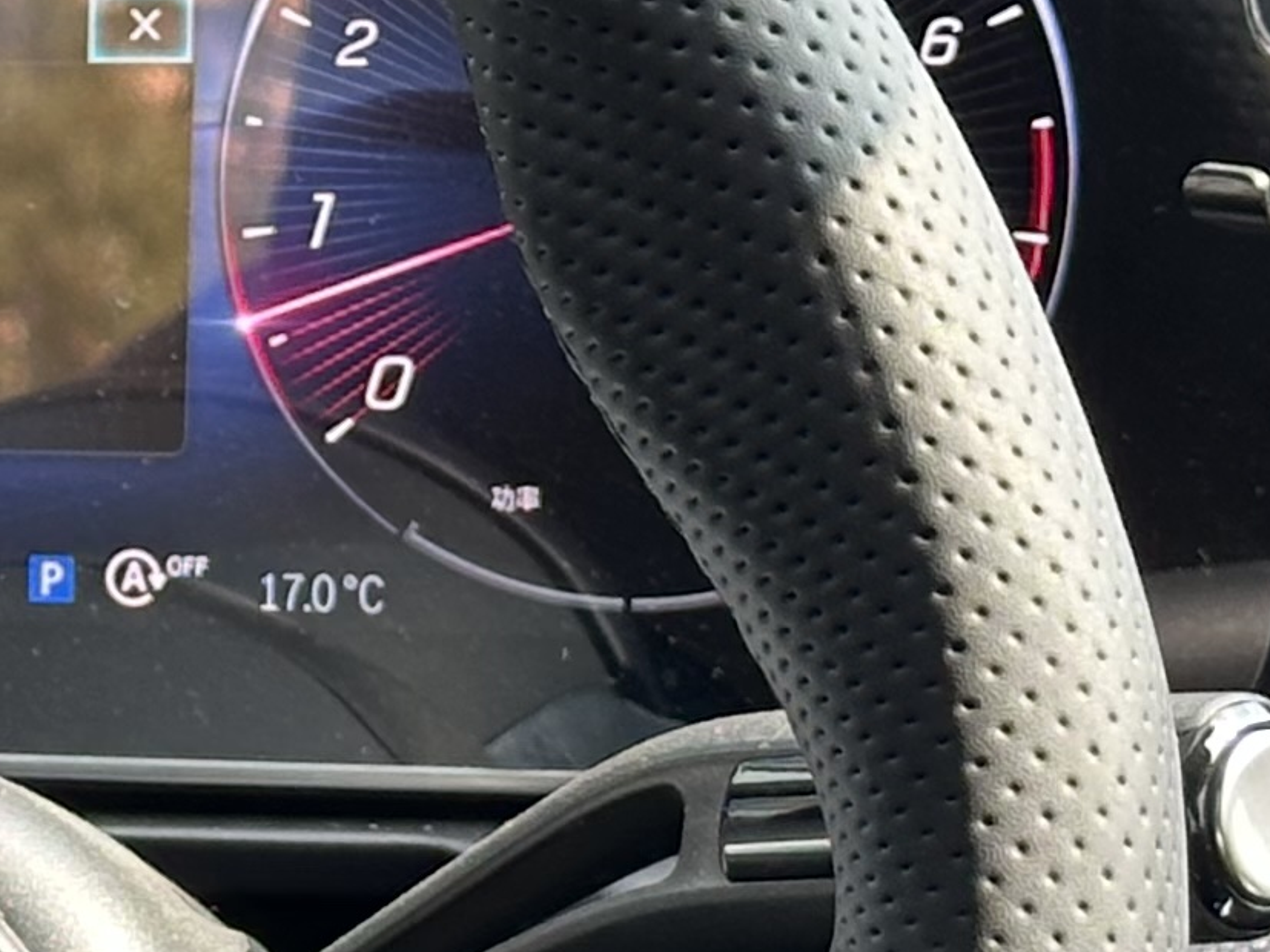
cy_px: 1181
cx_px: -762
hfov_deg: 8.2
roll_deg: +4.1
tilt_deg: -15.2
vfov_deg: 6.3
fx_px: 8584
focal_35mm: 234
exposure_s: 1/119
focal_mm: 6.86
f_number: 1.78
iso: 64
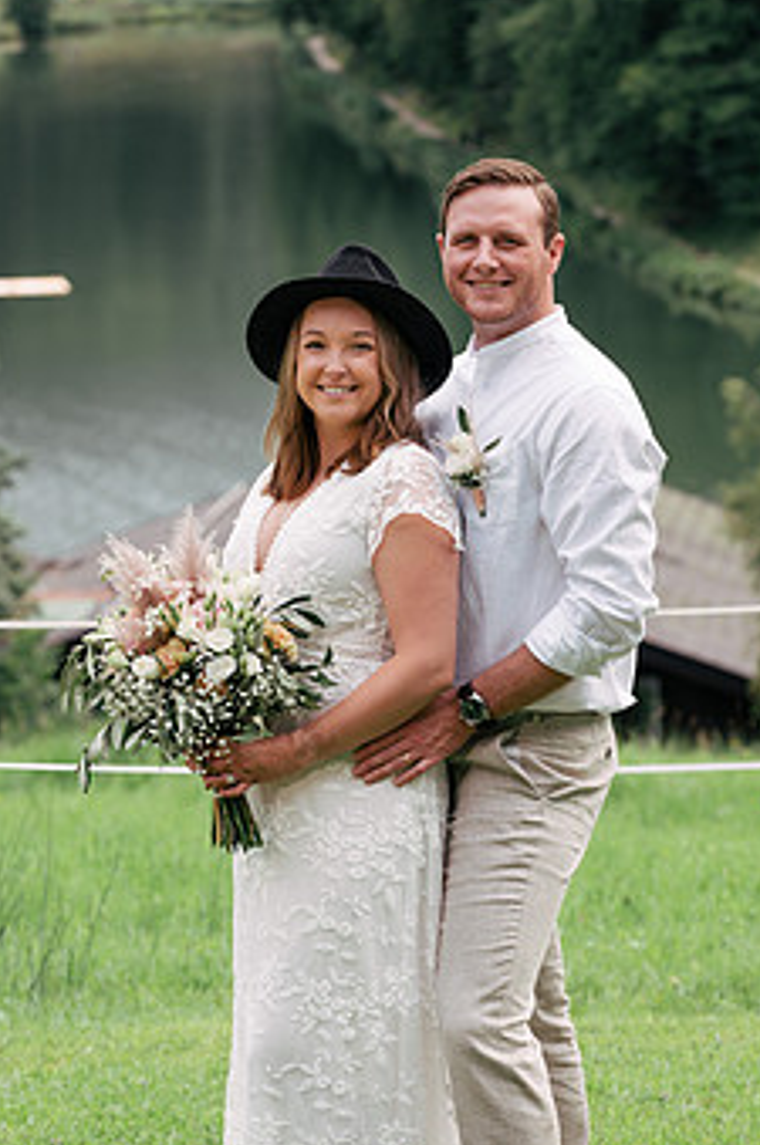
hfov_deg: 8.2
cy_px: 628
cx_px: 390
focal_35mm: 166
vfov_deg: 12.4
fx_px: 5272
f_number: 6.3
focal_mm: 125
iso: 500
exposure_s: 1/250
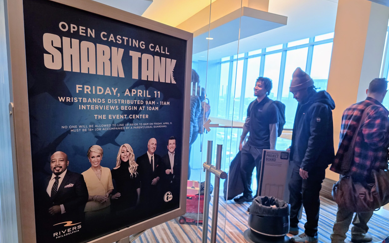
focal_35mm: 25
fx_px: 265
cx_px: 198
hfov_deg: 72.5
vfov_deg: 49.0
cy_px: 146
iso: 500
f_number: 1.7
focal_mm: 6.3
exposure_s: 1/120
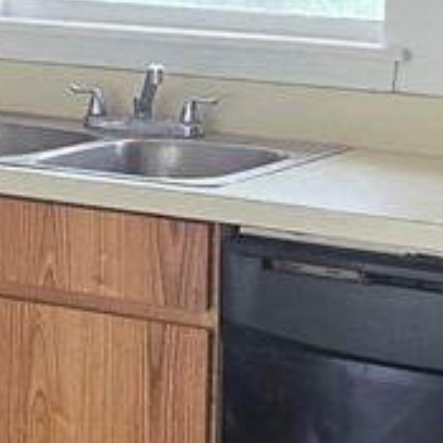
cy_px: 223
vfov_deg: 16.6
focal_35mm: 105
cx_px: 266
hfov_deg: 16.6
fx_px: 1520
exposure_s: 1/60
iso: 320
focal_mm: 2.2
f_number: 1.9
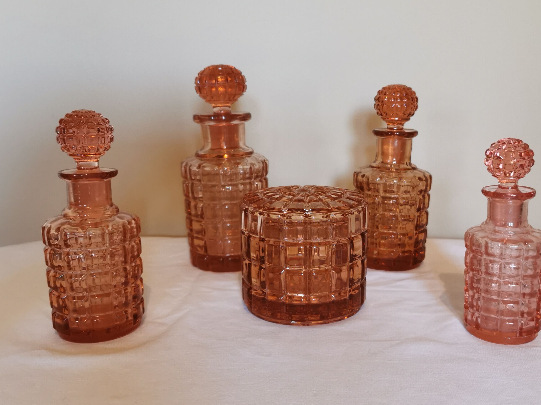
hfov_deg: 48.8
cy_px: 205
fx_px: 594
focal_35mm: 38
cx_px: 315
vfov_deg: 37.7
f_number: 1.6
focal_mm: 5.56
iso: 200
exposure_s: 1/50
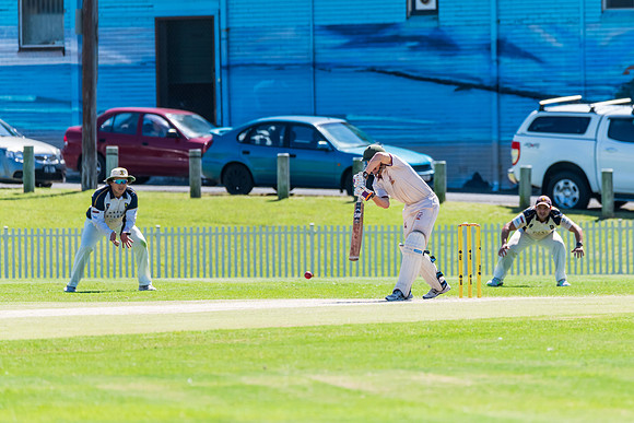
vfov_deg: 2.7
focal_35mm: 504
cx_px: 379
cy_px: 197
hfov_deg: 4.1
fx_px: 8880
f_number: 6.3
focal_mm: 420
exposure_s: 1/2500
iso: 640
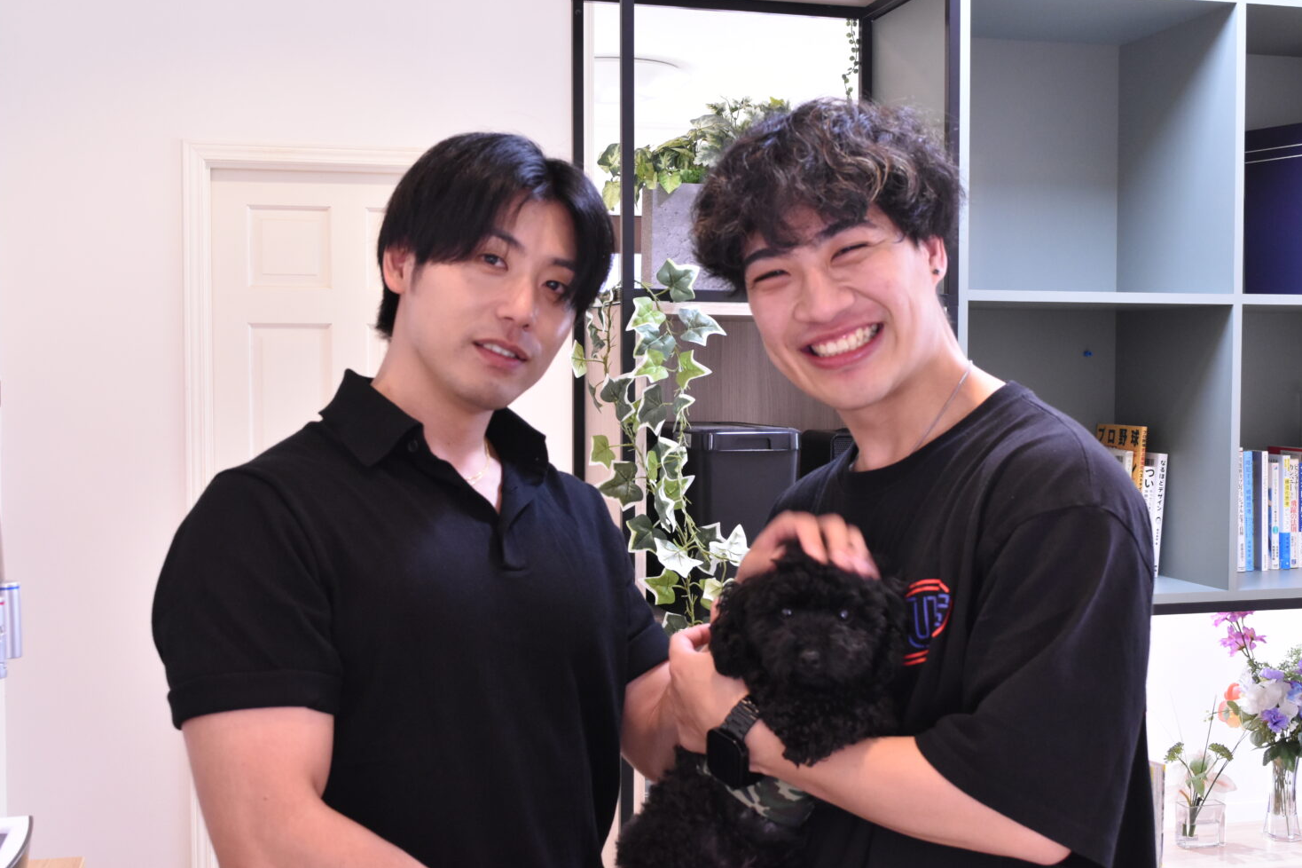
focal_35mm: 46
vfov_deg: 29.5
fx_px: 1646
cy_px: 450
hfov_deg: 43.2
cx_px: 674
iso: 2000
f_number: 9
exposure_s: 1/15
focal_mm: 29
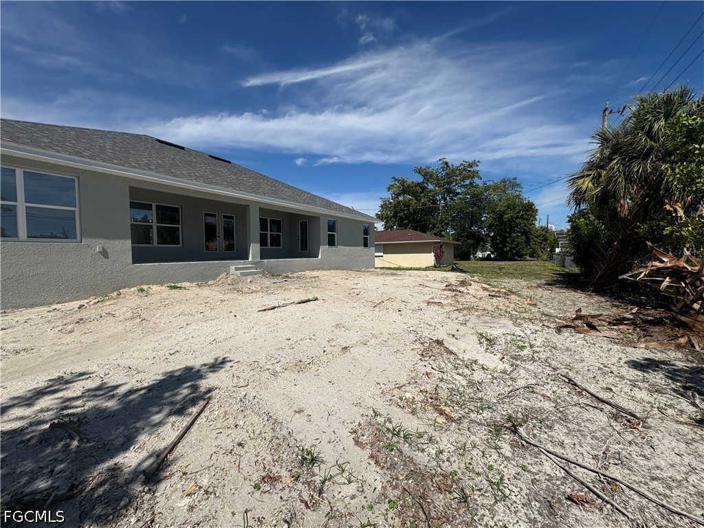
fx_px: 285
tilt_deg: -2.0
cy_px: 264
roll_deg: -0.1
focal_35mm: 14
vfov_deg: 85.7
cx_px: 352
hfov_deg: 102.1
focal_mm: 2.22
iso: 40
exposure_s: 1/3906
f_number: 2.2
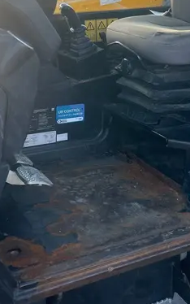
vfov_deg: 36.4
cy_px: 65
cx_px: 103
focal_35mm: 54
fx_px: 447
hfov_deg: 24.0
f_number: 1.5
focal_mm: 5.7
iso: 50
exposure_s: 1/555
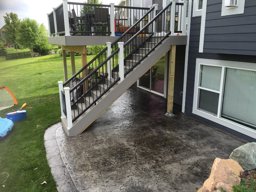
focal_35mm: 29
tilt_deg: -13.7
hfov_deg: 61.7
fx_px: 214
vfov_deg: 48.2
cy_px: 96
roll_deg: -0.9
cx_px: 128
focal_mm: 4.15
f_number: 2.2
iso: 32
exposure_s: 1/416
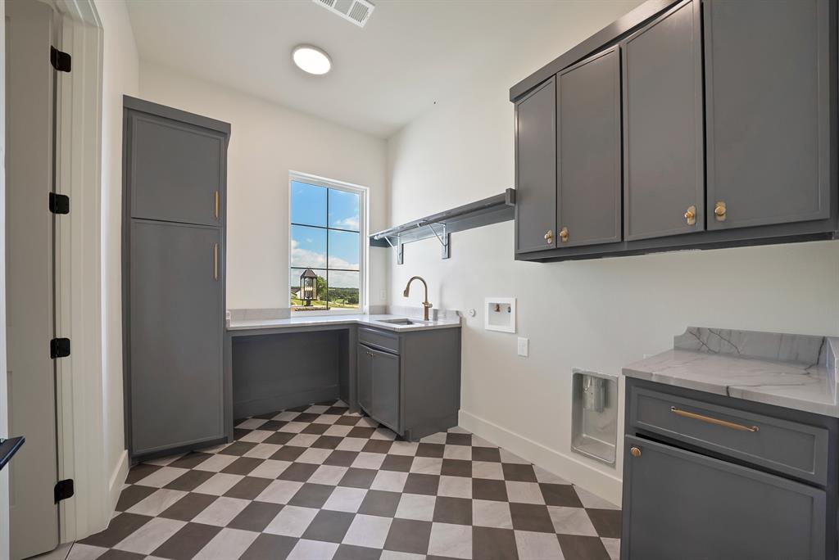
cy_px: 280
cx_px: 420
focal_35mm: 12
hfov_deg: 112.6
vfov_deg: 90.1
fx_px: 280
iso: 640
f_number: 9
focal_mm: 12
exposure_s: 1/30
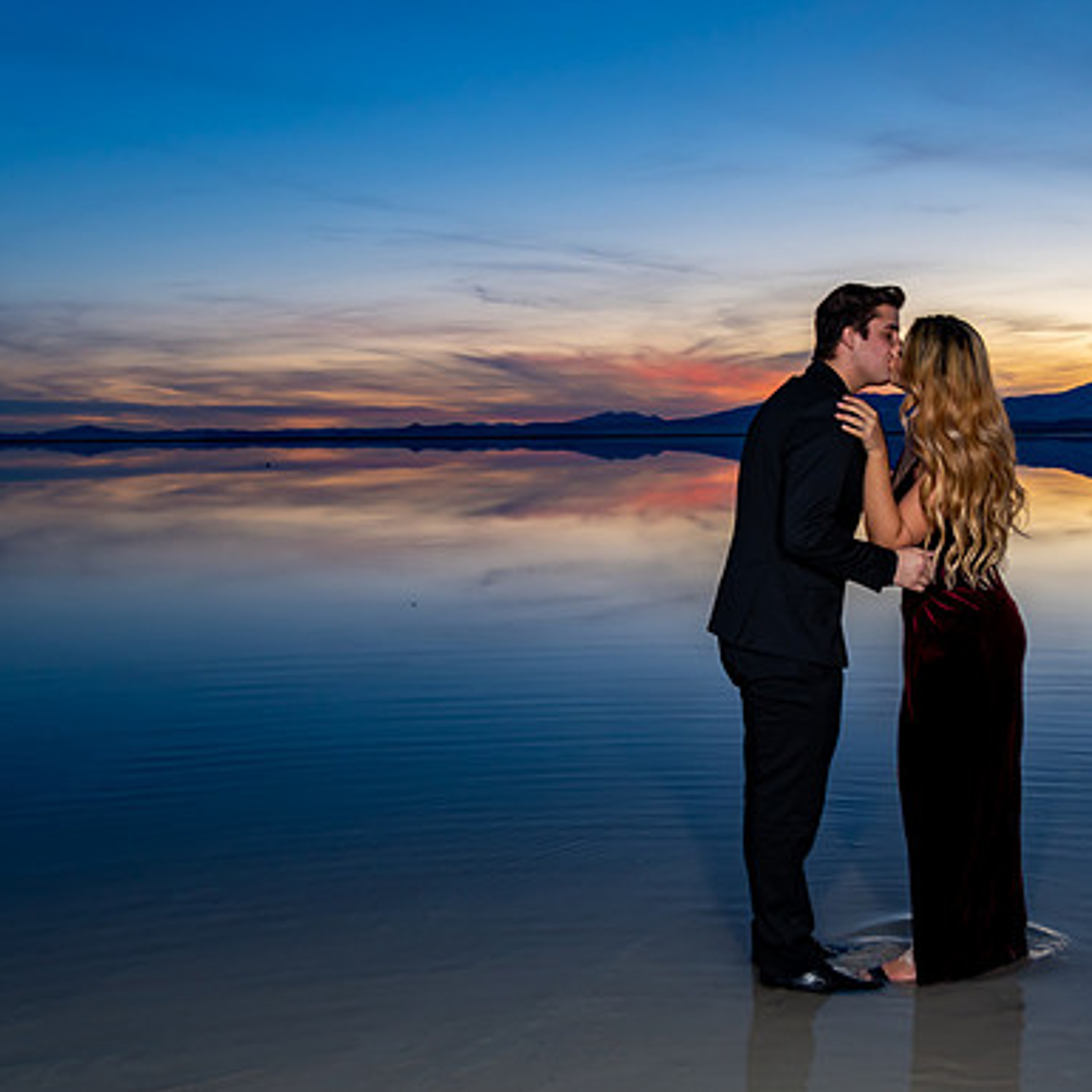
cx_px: 723
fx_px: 1463
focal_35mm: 41
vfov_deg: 40.9
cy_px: 540
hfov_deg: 40.4
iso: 500
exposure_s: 1/100
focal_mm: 31
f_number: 4
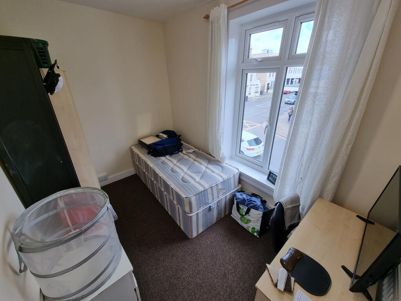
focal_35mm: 13
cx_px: 200
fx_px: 151
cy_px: 150
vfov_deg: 89.9
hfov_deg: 106.2
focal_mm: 2.2
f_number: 2.2
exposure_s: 1/105
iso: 50
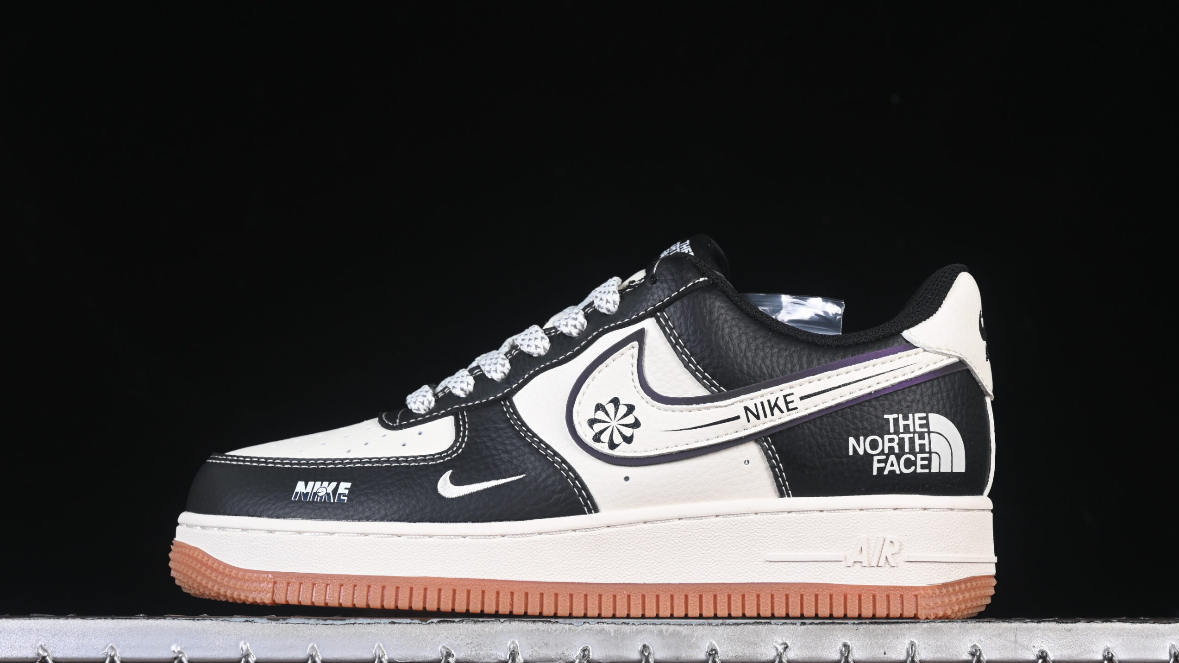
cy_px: 373
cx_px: 592
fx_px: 2470
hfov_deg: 26.9
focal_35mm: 79
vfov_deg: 15.3
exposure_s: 1/60
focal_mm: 50
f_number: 7.1
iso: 160
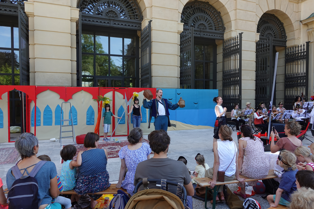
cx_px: 157
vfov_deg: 53.1
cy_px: 104
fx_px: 209
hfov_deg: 73.7
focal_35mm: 24
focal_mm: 9.4
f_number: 4
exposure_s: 1/160
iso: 125
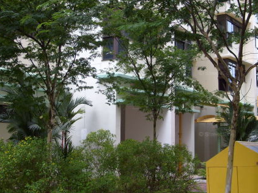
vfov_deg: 26.0
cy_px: 74
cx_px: 122
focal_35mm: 56
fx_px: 417
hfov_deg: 34.4
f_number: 3
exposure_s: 1/180
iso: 80
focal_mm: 7.2
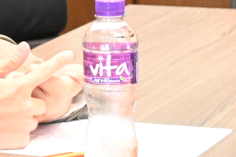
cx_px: -233
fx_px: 1802
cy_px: 21
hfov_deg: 7.2
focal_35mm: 275
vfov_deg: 5.0
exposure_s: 1/60
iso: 4000
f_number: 4.8
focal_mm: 30
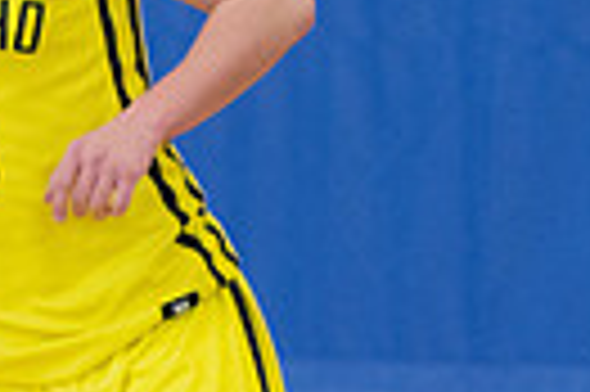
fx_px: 12555
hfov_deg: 2.7
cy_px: 150
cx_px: 877
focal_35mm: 767
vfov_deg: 1.8
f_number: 3.5
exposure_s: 1/500
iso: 3200
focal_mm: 150
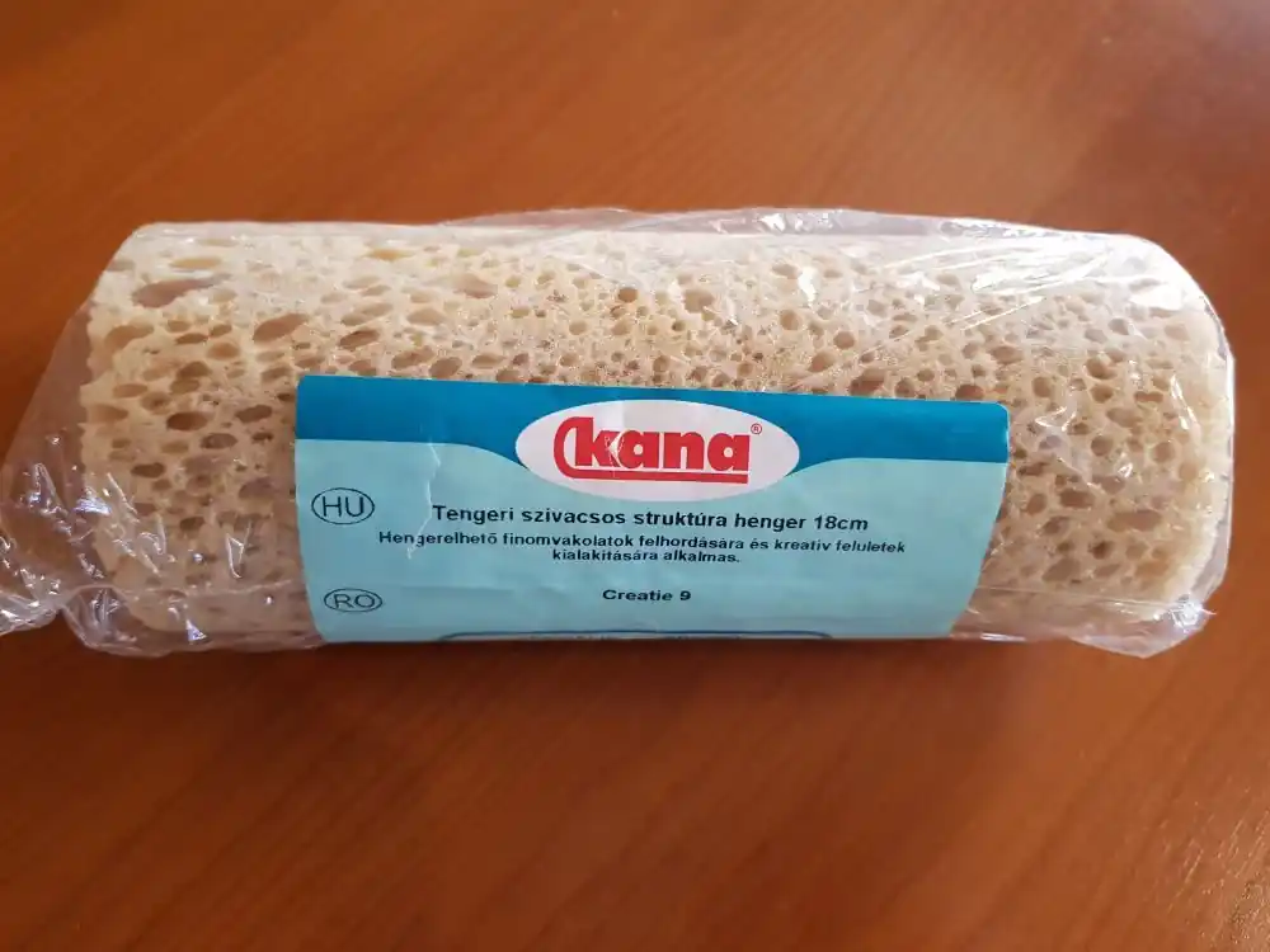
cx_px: 635
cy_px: 476
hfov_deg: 67.3
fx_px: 954
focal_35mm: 26
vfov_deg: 53.1
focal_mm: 4.2
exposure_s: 1/25
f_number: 1.7
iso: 200
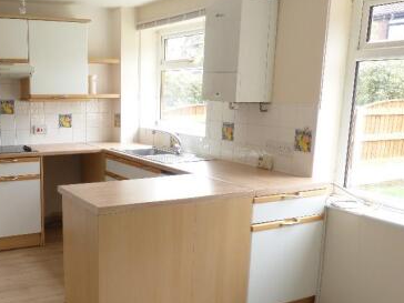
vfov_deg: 35.7
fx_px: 467
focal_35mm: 40
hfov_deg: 45.0
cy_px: 193
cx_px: 94
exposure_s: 1/60
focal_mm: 4.5
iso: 100
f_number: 3.5
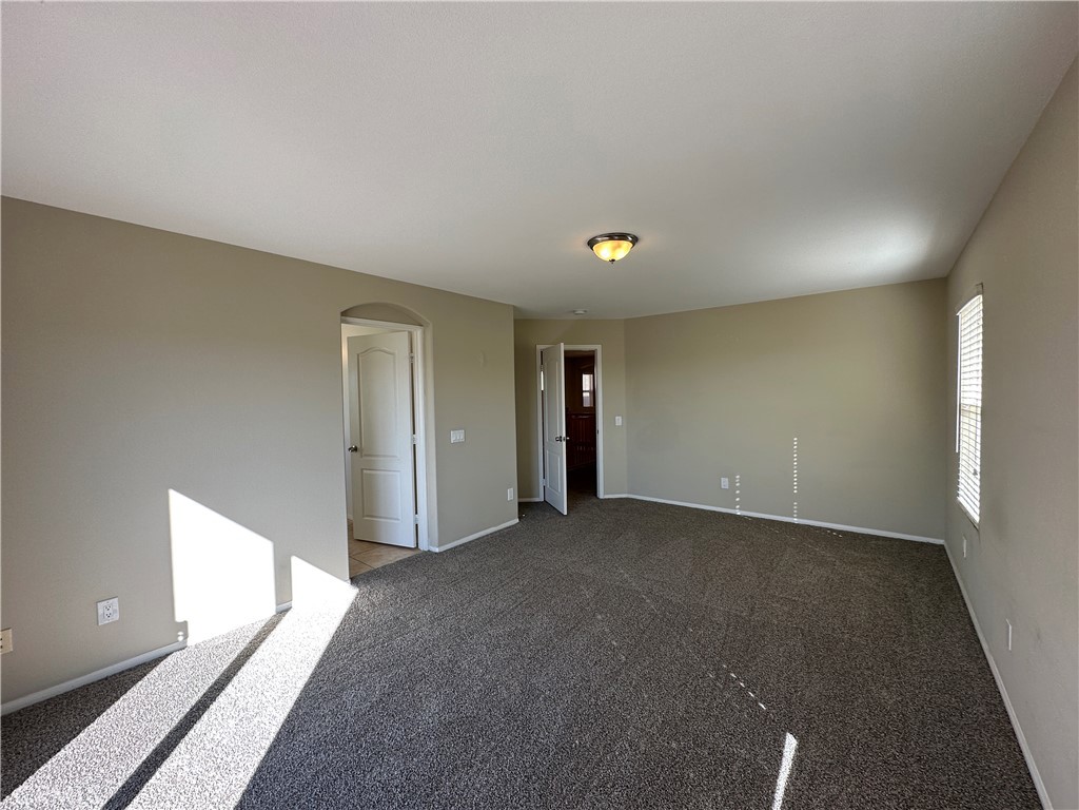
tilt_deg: -0.6
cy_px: 405
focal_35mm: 14
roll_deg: +0.8
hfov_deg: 102.1
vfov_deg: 85.7
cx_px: 540
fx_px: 436
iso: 40
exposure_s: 1/106
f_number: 2.2
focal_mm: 2.22
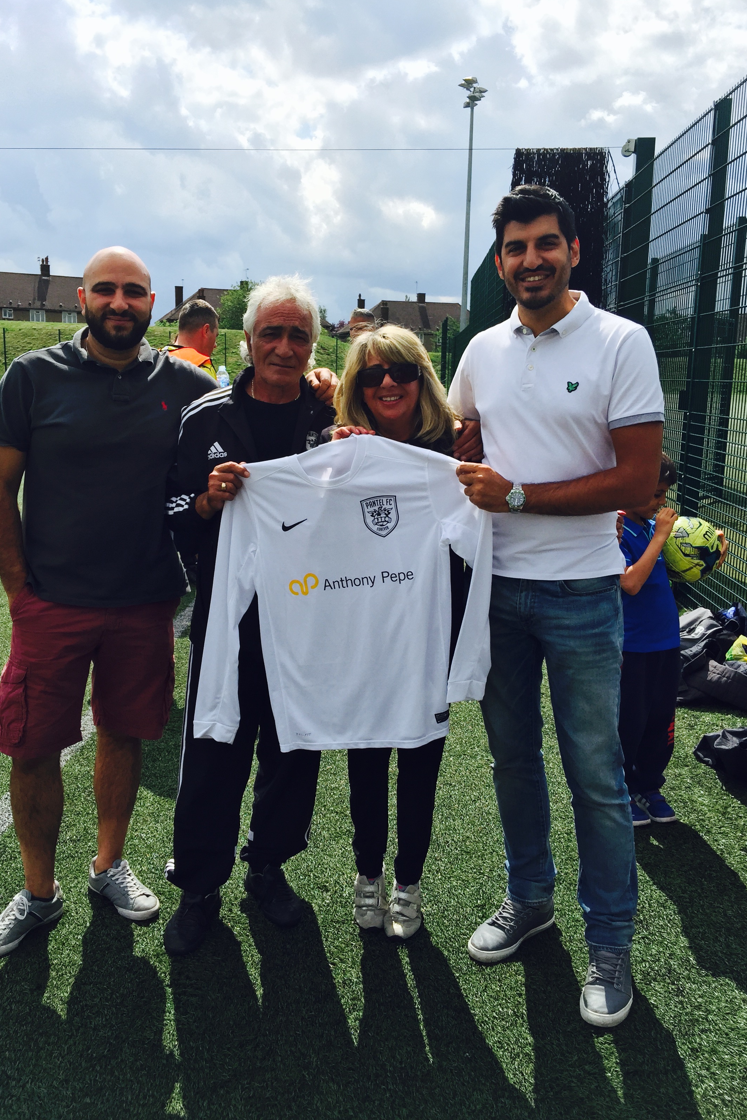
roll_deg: -1.1
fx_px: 965
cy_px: 567
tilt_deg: -8.8
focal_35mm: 31
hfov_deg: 42.3
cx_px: 363
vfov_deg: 60.3
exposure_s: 1/2475
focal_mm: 4.15
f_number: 2.2
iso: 32
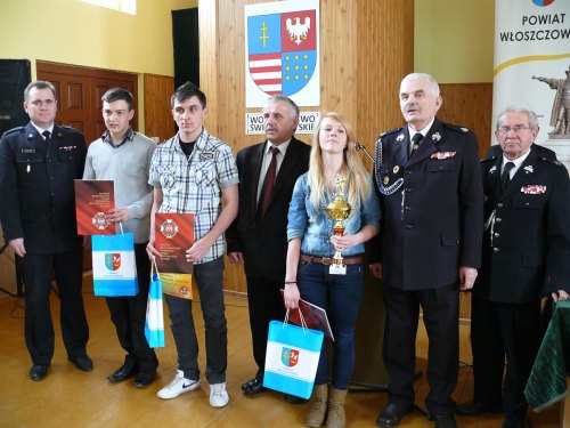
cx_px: 285
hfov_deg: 52.6
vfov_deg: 40.7
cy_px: 214
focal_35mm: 35
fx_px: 576
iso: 200
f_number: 2.8
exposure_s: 1/13
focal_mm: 7.4
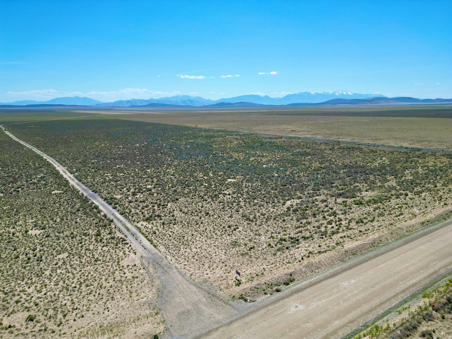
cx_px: 226
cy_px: 170
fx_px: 313
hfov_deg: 71.6
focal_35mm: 24
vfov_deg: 56.8
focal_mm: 6.72
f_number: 1.7
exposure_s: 1/3200
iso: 100
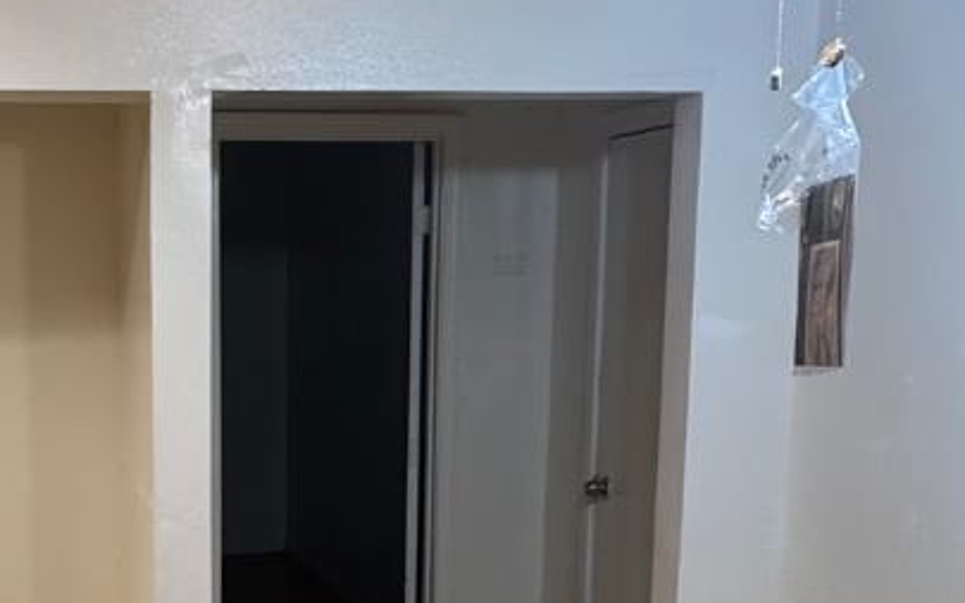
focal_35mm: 55
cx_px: 145
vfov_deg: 23.1
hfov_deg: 35.3
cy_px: 516
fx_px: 1446
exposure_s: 1/120
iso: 320
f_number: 2.2
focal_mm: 2.22
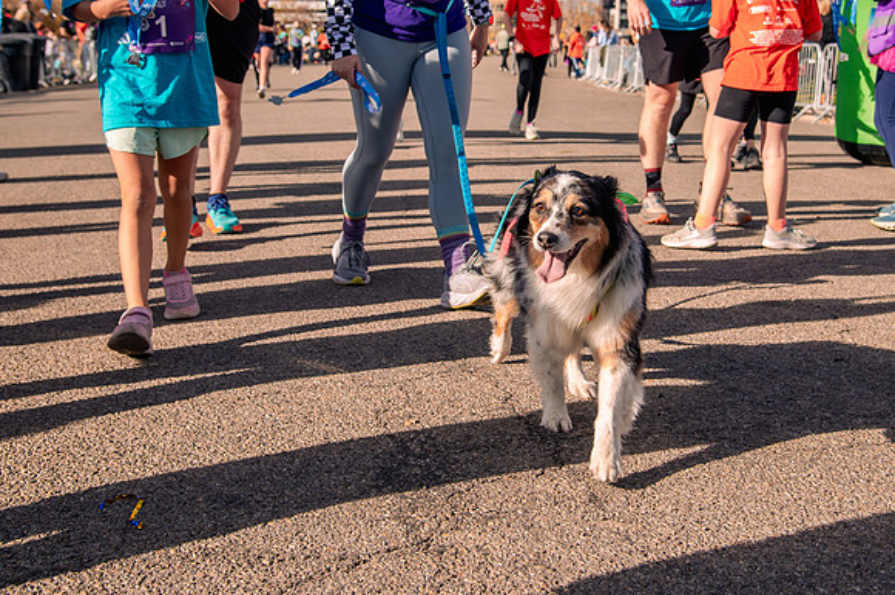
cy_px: 189
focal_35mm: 52
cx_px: 499
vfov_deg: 25.9
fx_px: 1288
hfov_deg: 38.3
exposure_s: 1/800
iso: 200
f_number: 5.6
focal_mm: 38
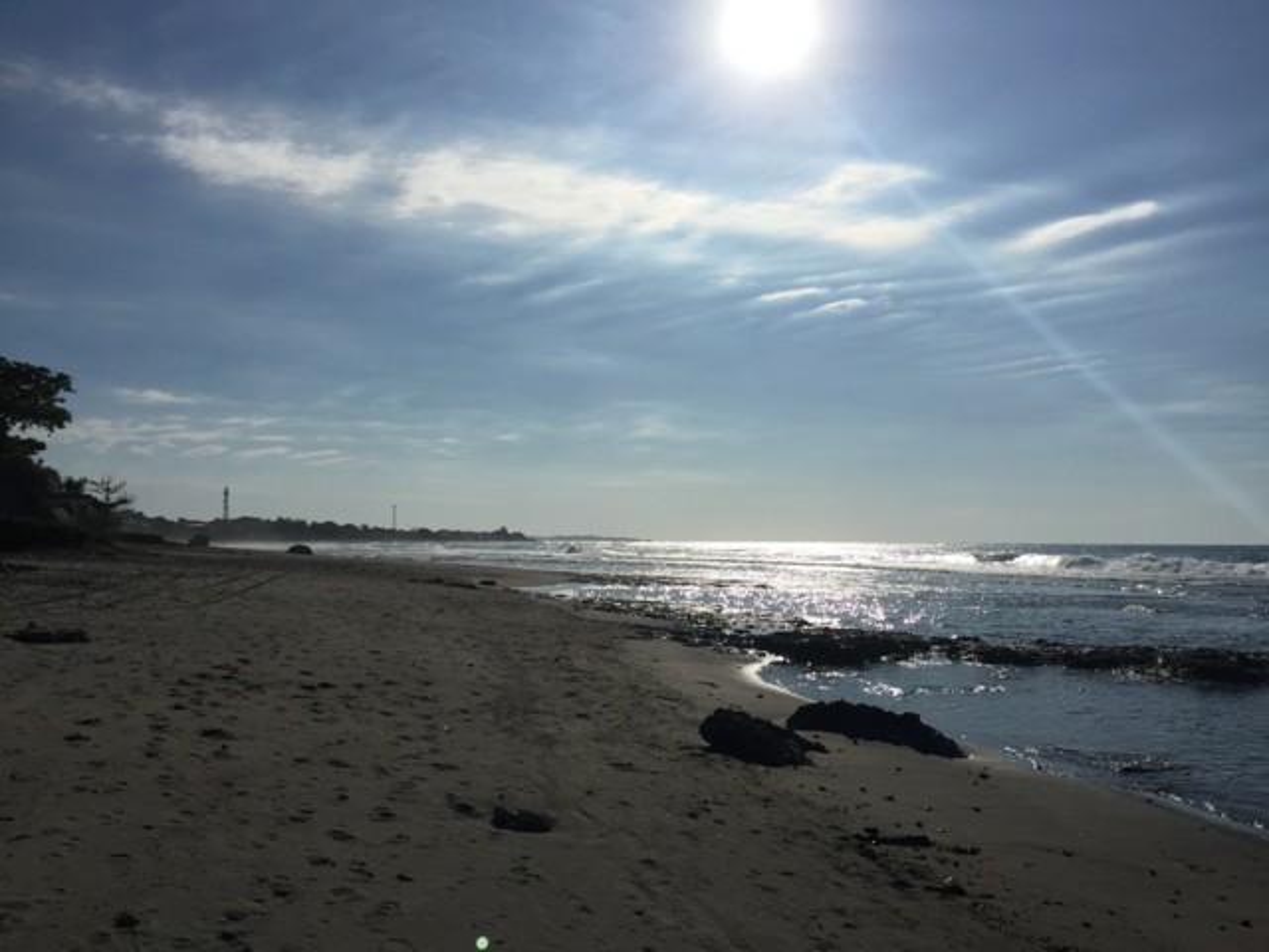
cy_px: 476
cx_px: 634
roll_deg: -1.2
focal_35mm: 29
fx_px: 1063
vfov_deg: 48.2
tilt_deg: +3.8
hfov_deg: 61.7
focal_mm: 4.15
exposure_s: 1/20000
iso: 32
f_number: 2.2
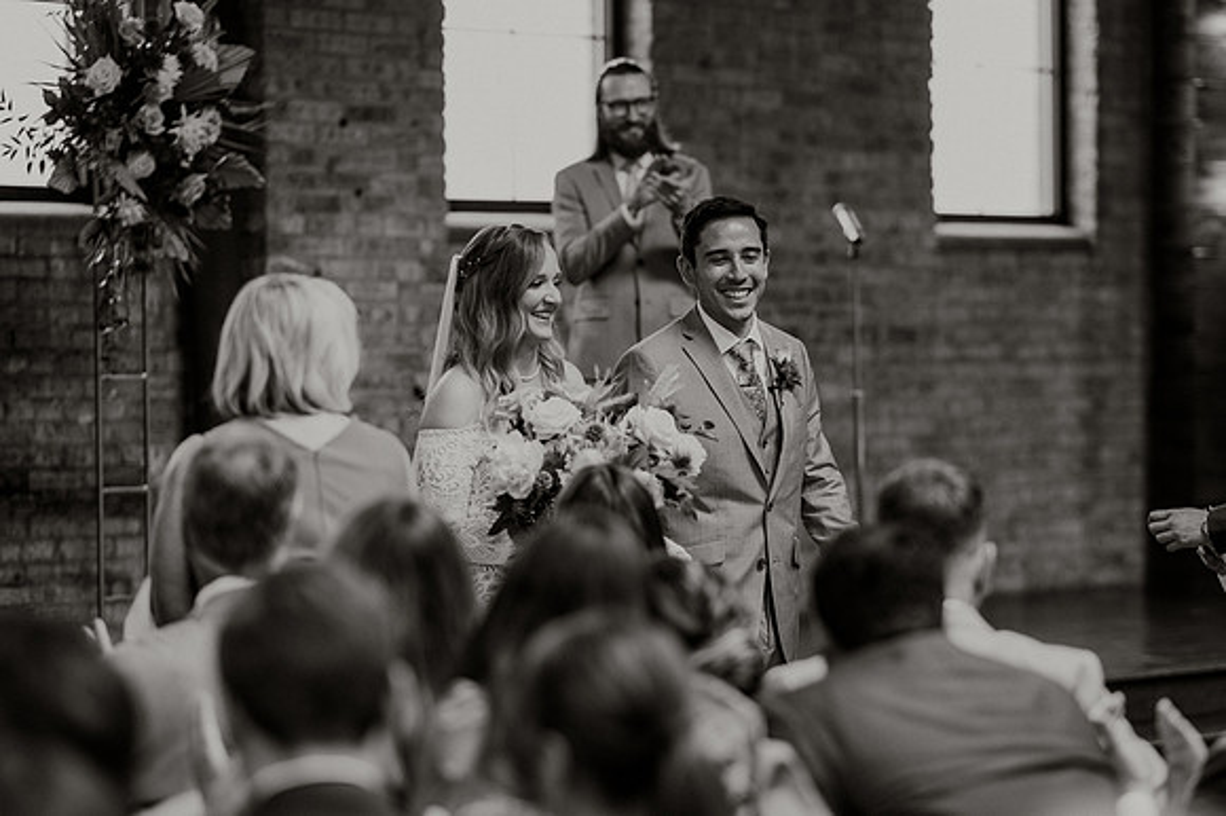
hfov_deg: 17.8
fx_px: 3919
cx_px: 657
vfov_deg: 11.9
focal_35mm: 115
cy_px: 430
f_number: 2
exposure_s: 1/400
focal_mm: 105
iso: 640
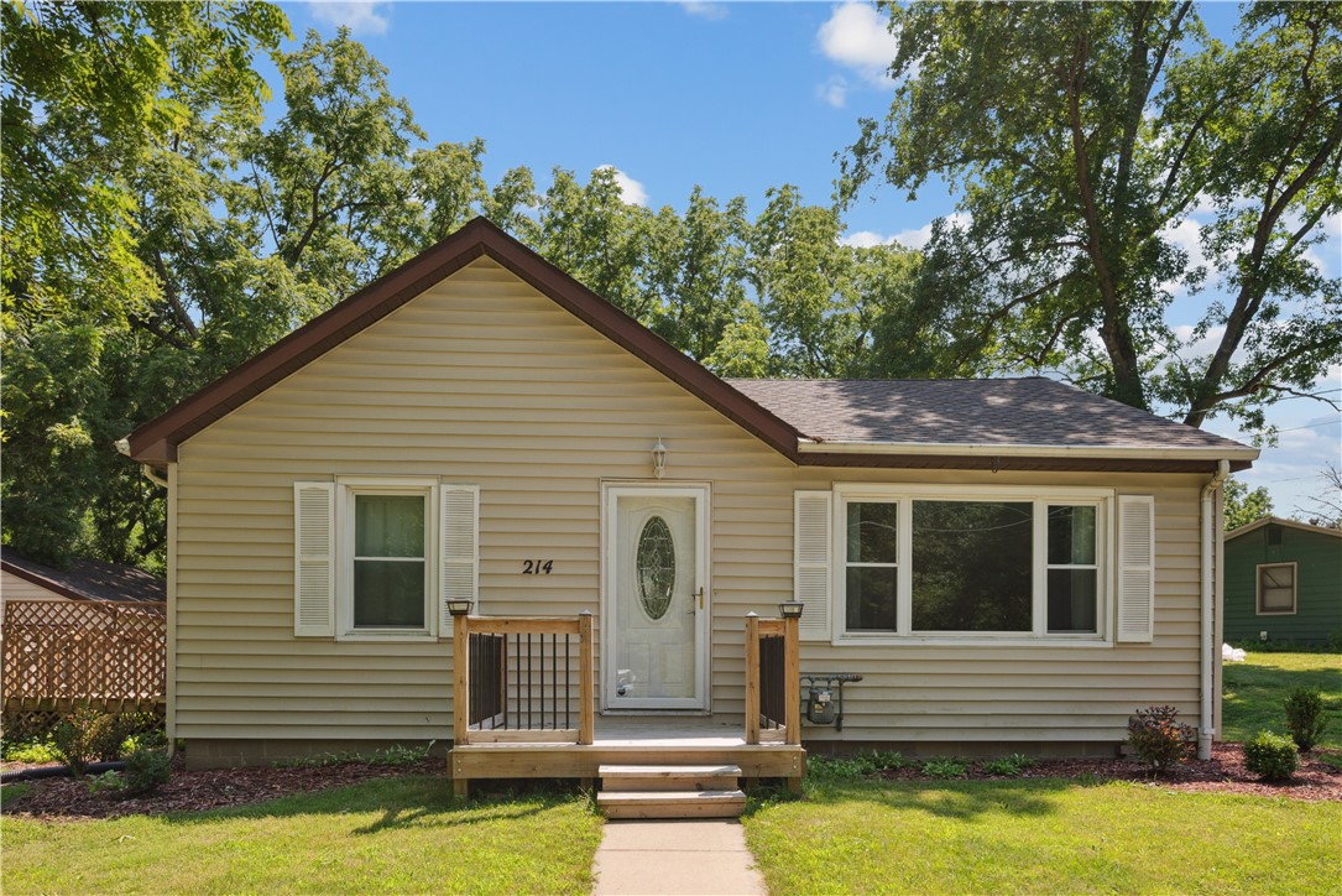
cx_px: 671
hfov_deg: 79.9
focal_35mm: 22
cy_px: 448
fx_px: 802
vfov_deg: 58.4
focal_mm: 21.5
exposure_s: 1/1000
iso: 800
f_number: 9
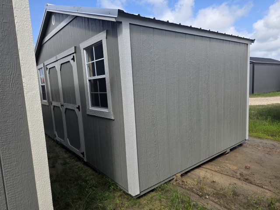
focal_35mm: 23
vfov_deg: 58.9
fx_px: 186
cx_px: 140
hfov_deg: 73.9
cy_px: 105
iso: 80
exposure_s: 1/3628
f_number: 1.7
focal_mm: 6.3
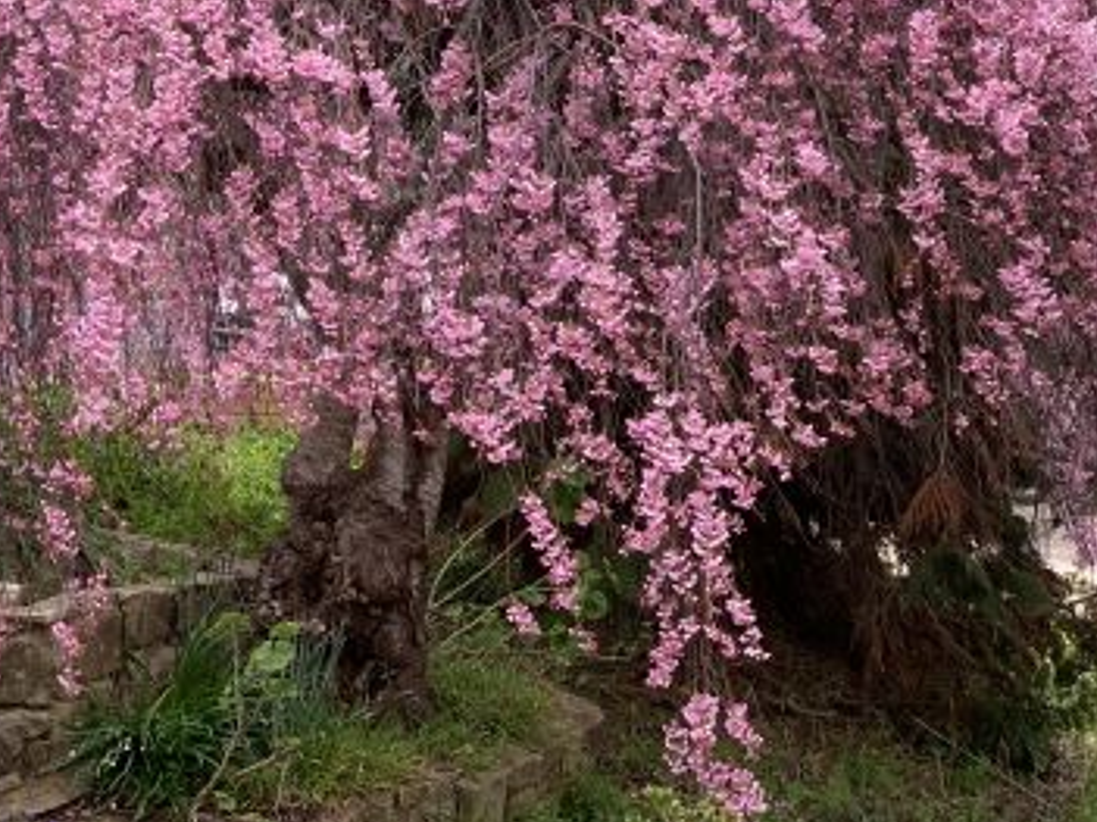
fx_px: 2819
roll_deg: -0.4
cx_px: 338
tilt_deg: +4.0
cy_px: 125
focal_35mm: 89
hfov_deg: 21.9
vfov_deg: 16.4
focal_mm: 6
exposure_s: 1/122
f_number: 2.4
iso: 64
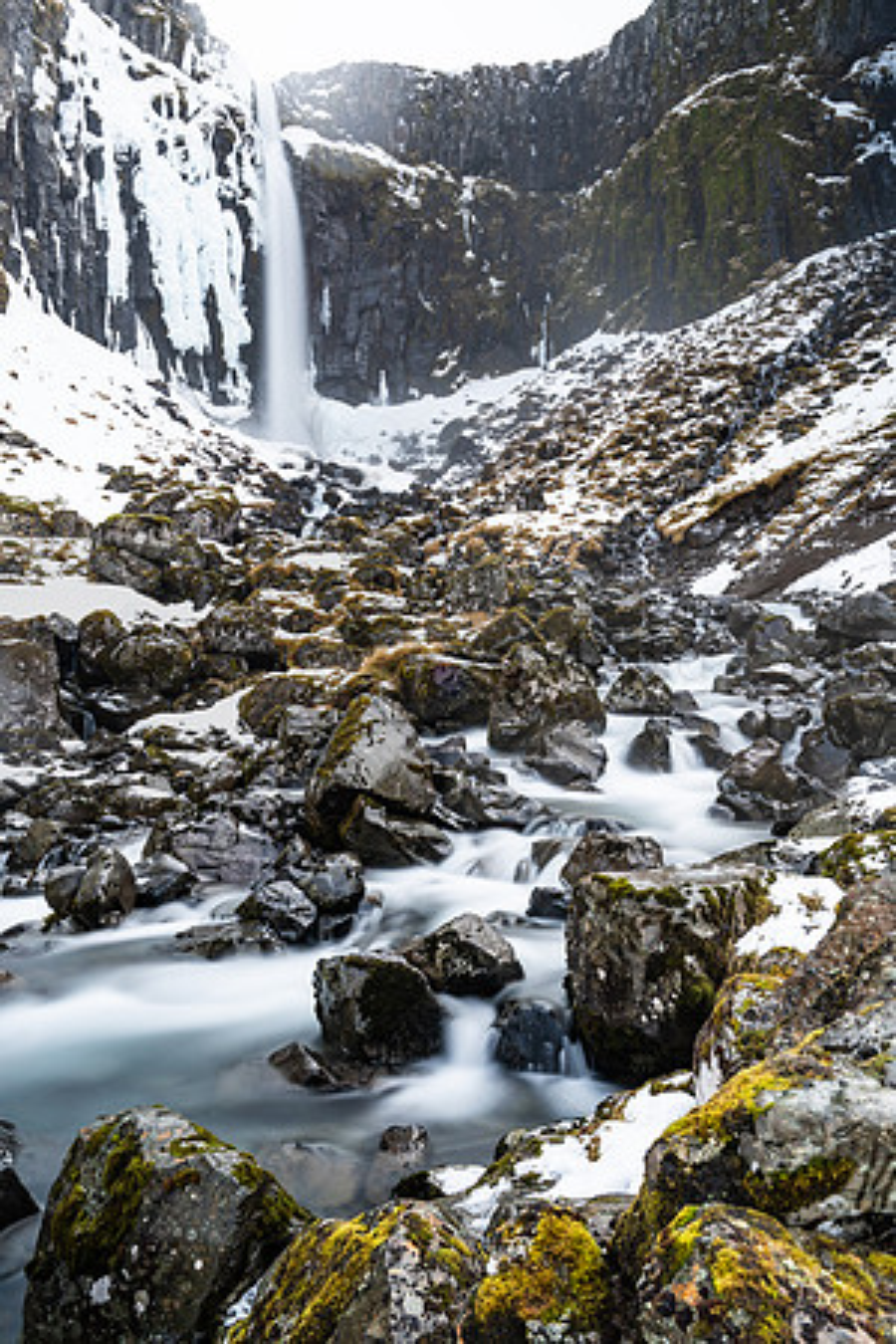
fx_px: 1083
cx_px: 448
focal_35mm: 29
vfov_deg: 63.7
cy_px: 672
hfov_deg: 45.0
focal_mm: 29
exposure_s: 30
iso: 200
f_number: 9
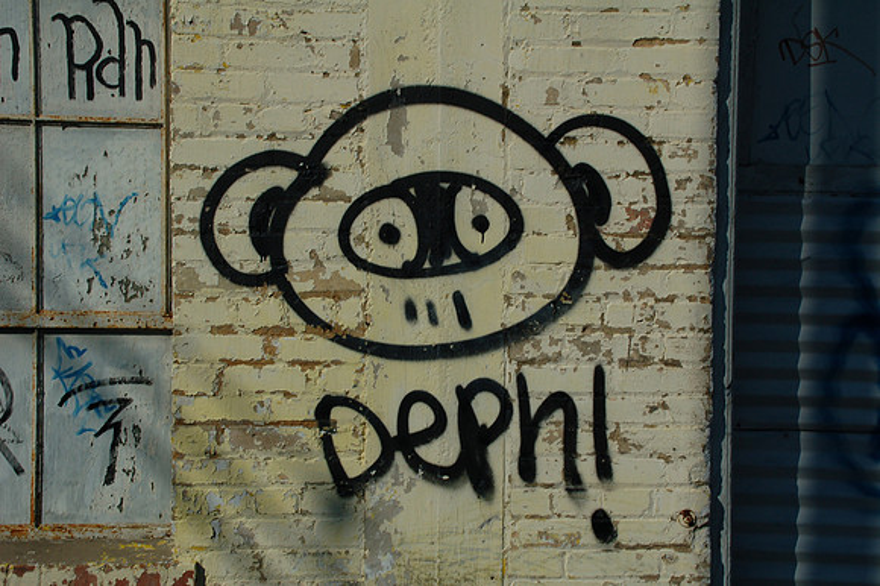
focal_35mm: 57
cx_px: 440
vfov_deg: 23.8
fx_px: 1392
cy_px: 293
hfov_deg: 35.1
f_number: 22
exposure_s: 1/160
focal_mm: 38
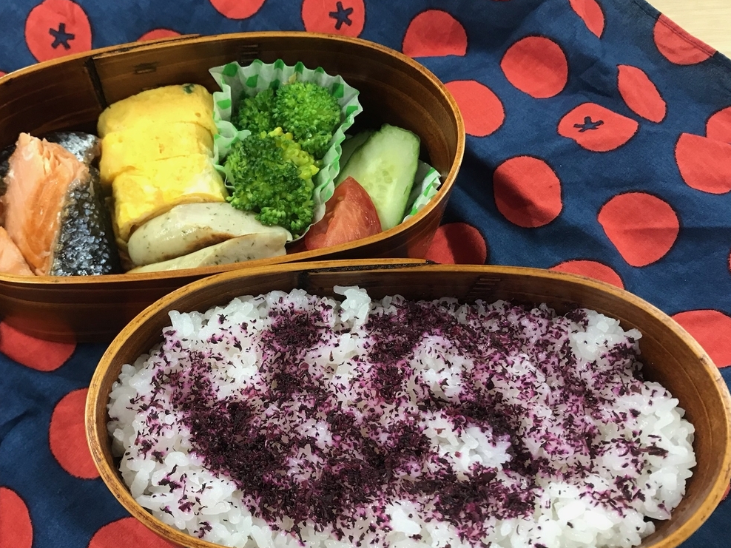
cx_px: 291
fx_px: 718
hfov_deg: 53.6
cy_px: 308
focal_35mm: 34
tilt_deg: -65.7
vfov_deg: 41.7
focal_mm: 3.99
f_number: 1.8
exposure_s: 1/17
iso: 40
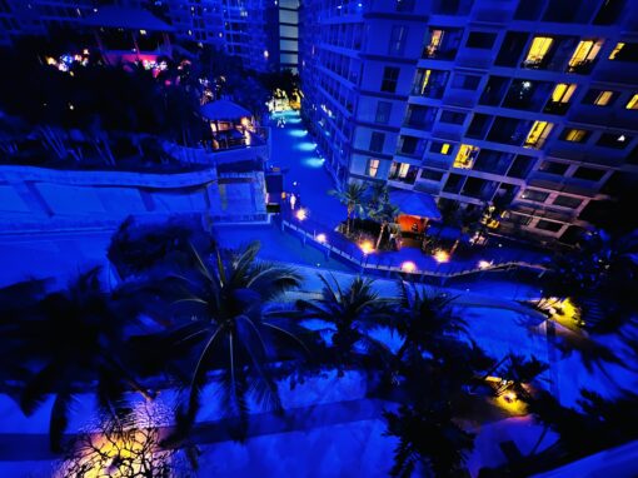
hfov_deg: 106.2
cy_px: 239
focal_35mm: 13
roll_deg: -5.4
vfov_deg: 89.9
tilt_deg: -38.8
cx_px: 319
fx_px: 239
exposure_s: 1/8
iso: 1000
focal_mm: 1.57
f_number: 1.8
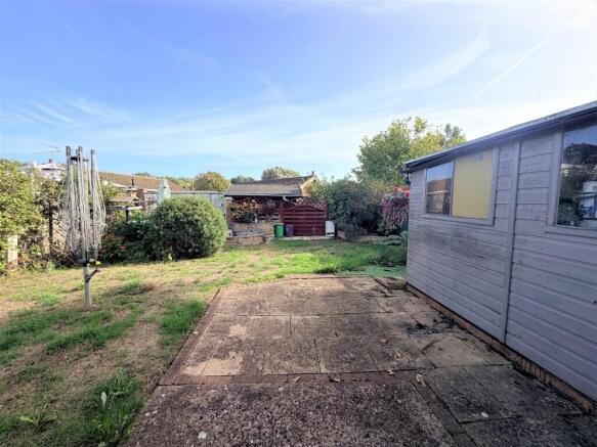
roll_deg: +0.1
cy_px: 224
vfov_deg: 85.7
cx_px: 298
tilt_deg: -5.3
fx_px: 241
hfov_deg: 102.1
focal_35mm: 14
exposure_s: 1/770
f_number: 2.2
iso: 25
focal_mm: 2.22
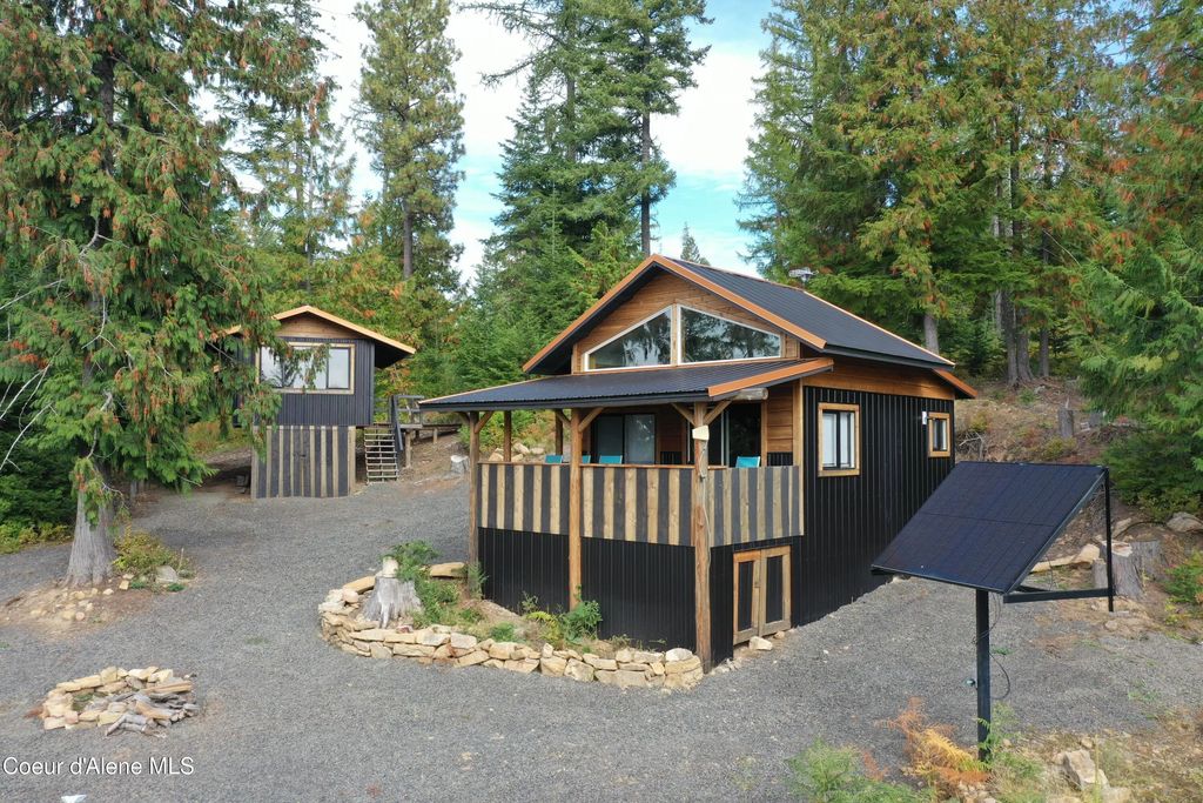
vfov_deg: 46.4
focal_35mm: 28
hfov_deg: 65.5
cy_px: 402
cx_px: 602
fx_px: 936
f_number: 5
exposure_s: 1/160
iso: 100
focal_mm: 10.26
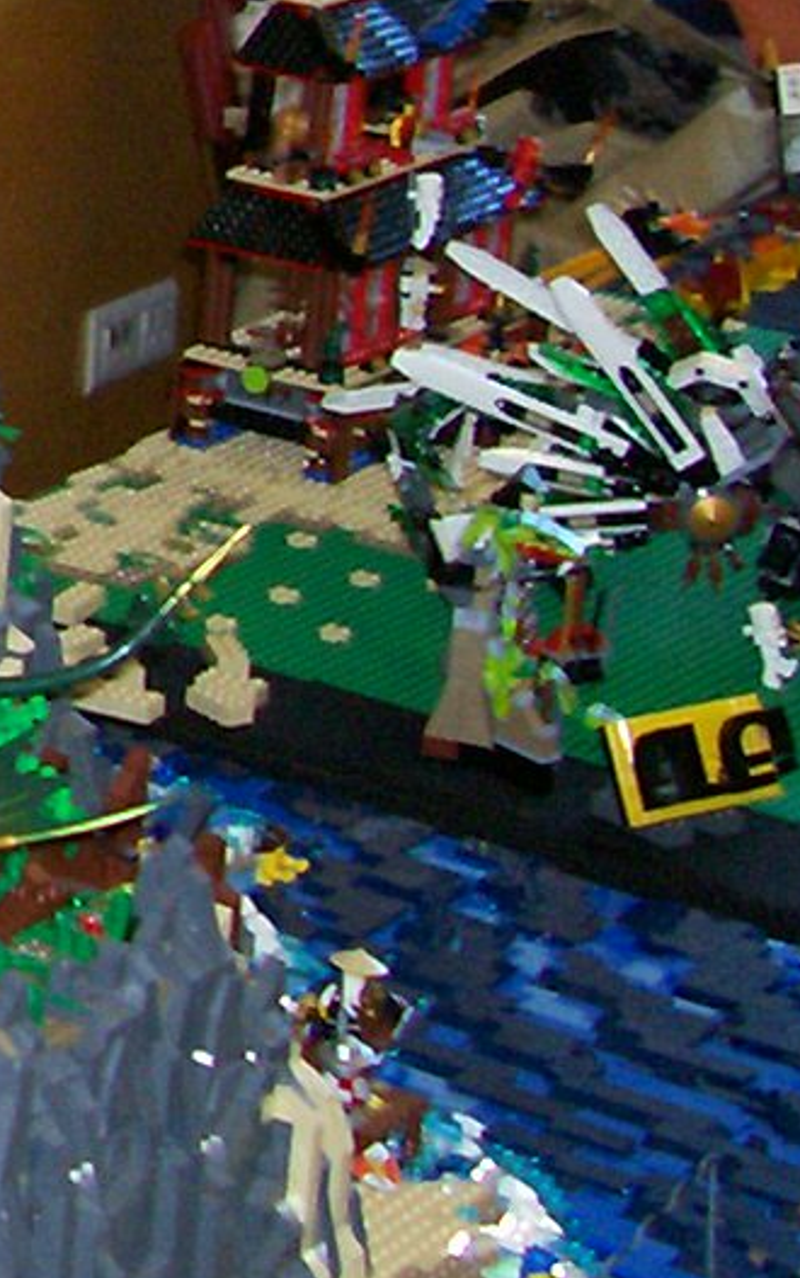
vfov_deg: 14.4
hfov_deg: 8.3
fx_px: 4877
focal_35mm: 140
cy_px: -291
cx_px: -1345
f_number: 2.7
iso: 140
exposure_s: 1/112
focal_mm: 5.6
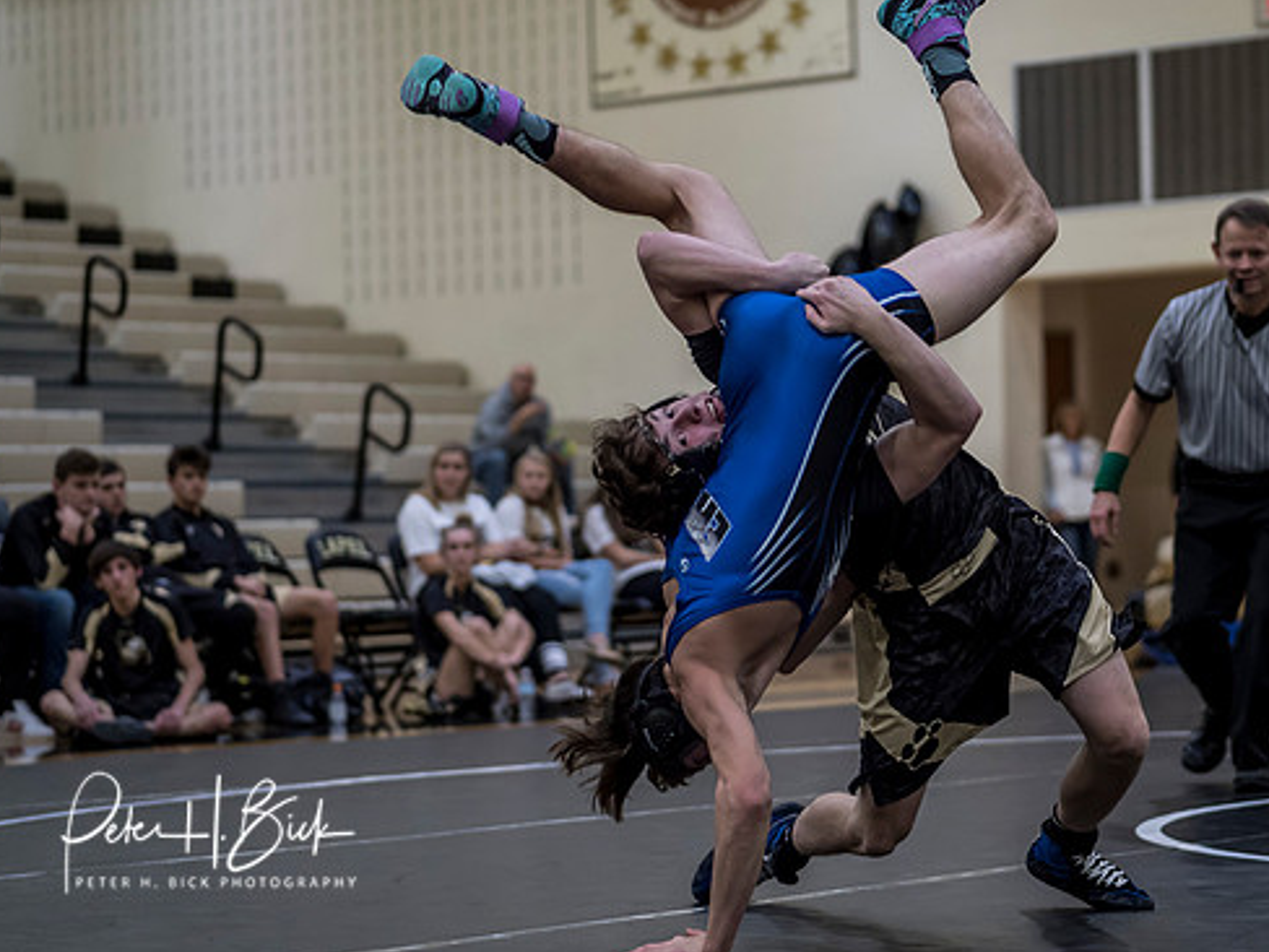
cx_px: 739
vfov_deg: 13.8
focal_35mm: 107
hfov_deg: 18.4
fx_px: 3923
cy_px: 407
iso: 1000
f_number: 1.4
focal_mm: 45
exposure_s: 1/1000
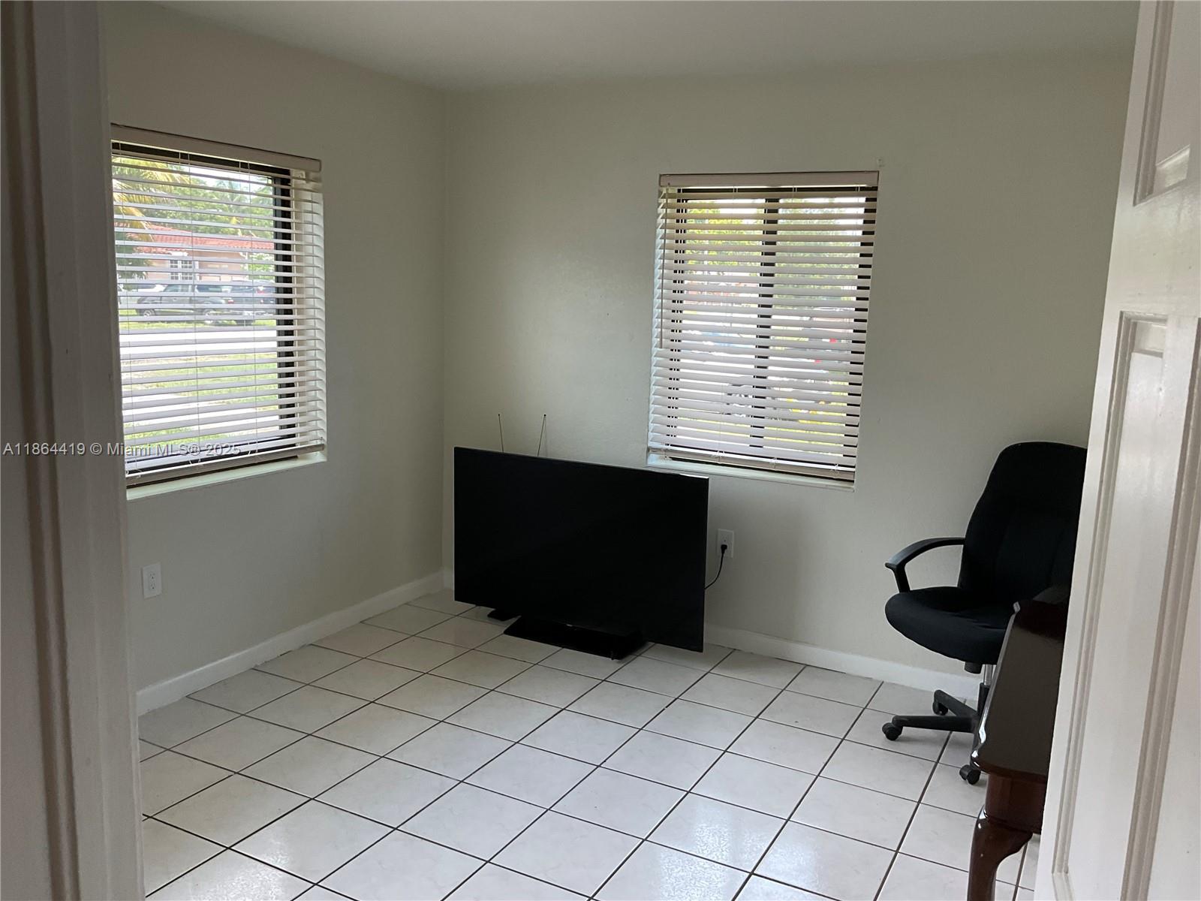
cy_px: 450
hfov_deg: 61.7
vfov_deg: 48.2
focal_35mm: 29
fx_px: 1006
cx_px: 600
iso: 40
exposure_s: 1/120
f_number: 1.8
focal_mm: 3
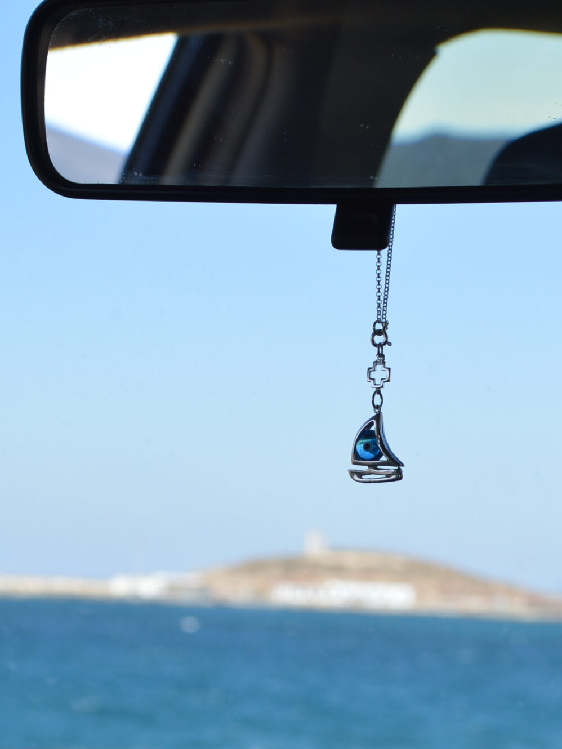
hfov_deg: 12.1
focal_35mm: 122
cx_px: 347
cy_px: 461
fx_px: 2640
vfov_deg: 16.1
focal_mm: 44
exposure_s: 1/125
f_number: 8
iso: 100
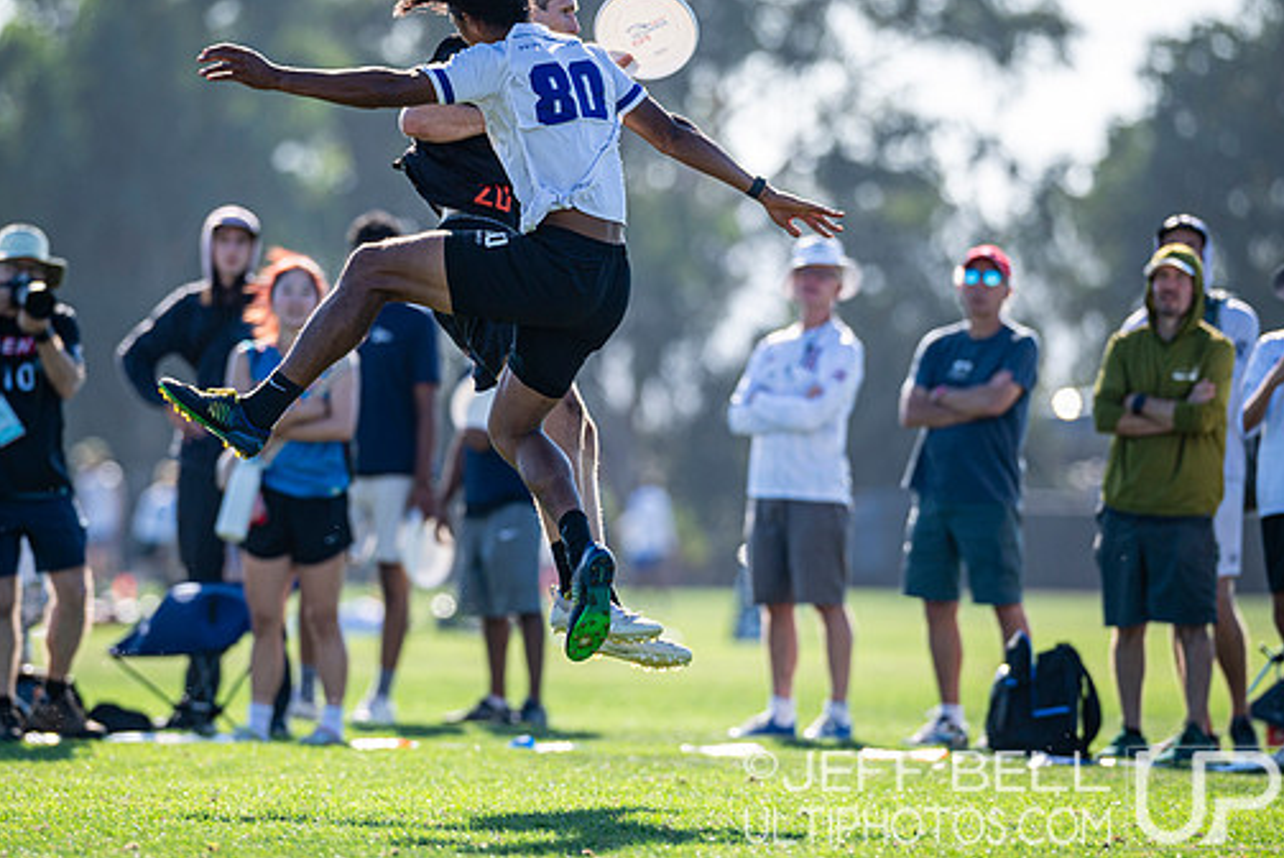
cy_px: 437
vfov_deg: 4.1
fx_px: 12026
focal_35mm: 337
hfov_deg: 6.1
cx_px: 568
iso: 110
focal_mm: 240
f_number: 3.2
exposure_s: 1/1250
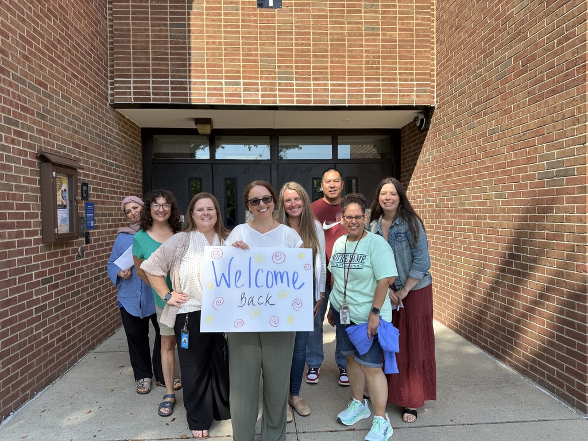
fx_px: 408
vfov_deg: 56.8
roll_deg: +0.6
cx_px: 294
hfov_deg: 71.6
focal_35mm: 24
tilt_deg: -0.6
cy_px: 220
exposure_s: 1/1812
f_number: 1.78
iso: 80
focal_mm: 6.76
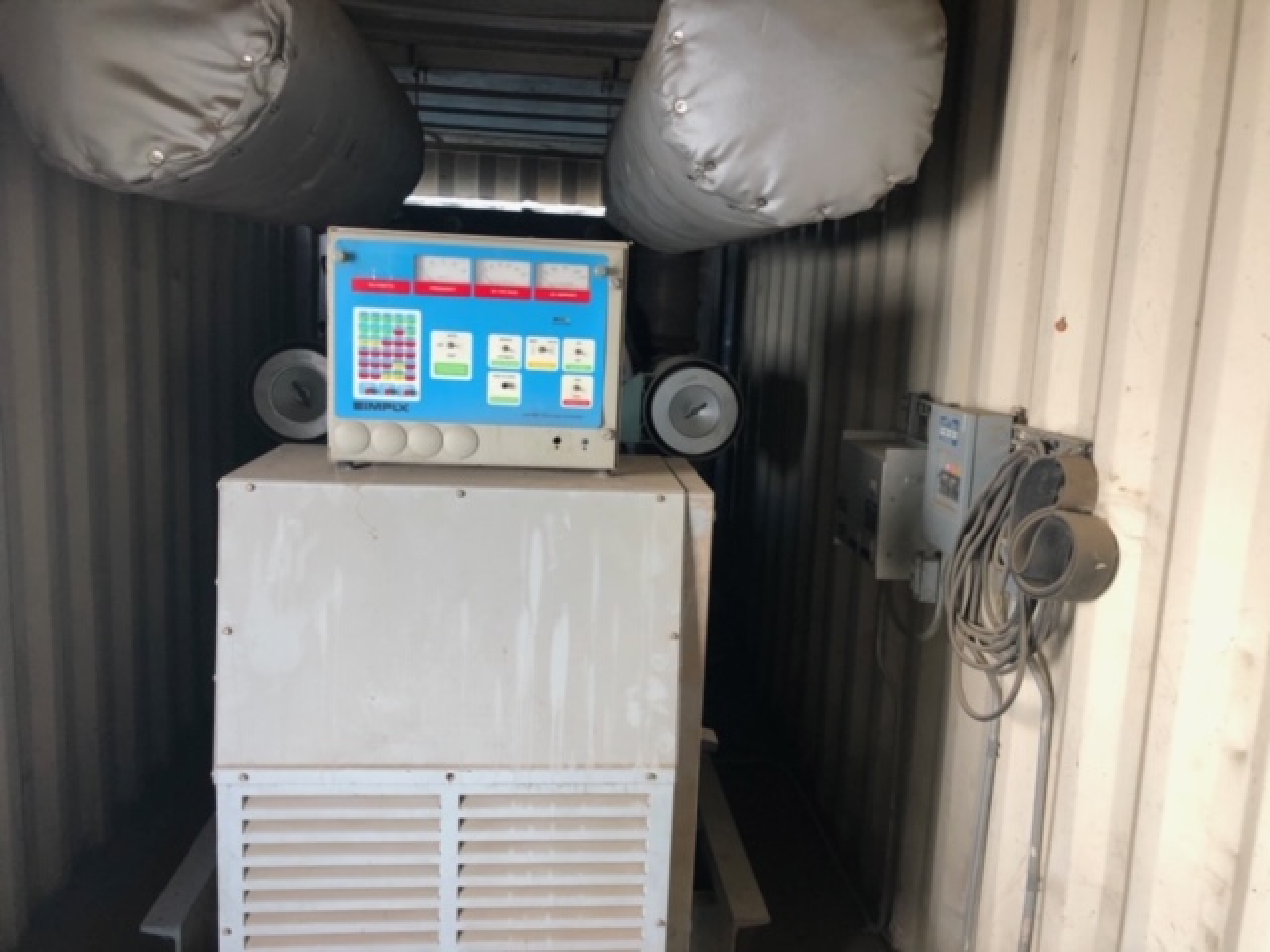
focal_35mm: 28
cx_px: 635
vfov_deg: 49.7
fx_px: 1027
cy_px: 476
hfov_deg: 63.4
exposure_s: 1/30
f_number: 1.8
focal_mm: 4
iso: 25
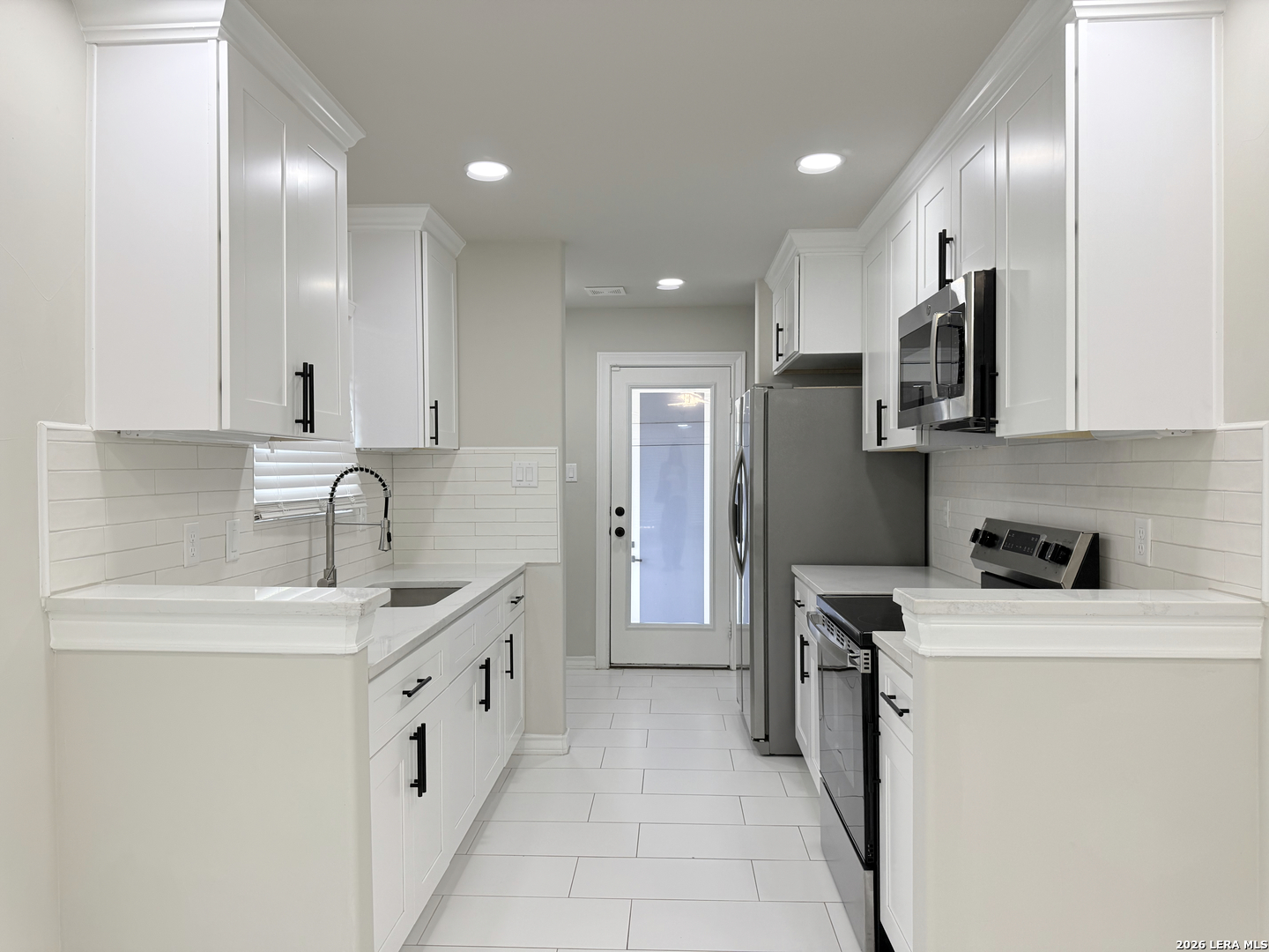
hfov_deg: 71.6
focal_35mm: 24
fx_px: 880
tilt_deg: +0.0
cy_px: 476
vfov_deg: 56.8
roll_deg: +0.3
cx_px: 634
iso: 125
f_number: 1.78
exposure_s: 1/232
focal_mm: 6.76
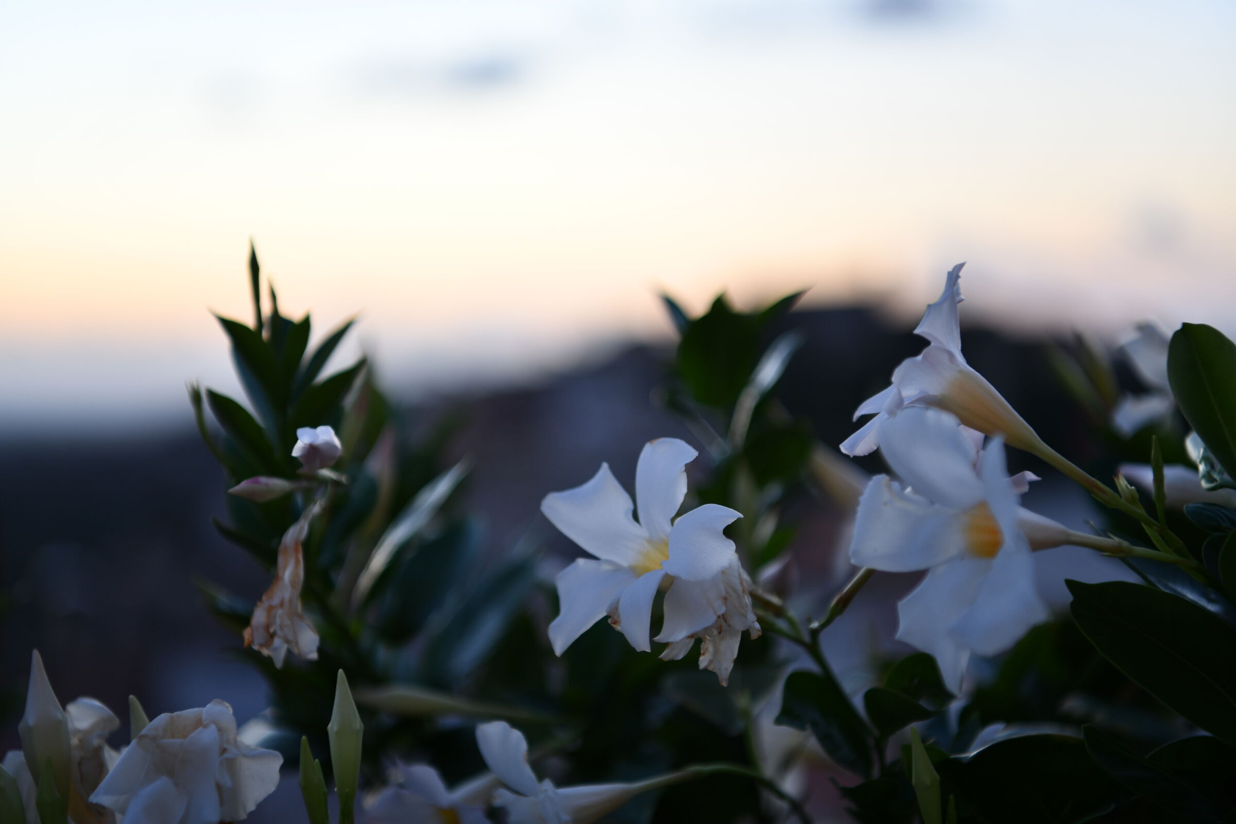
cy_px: 412
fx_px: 2403
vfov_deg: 19.5
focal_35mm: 70
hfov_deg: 28.8
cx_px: 618
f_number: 2.8
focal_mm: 70
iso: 250
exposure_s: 1/160
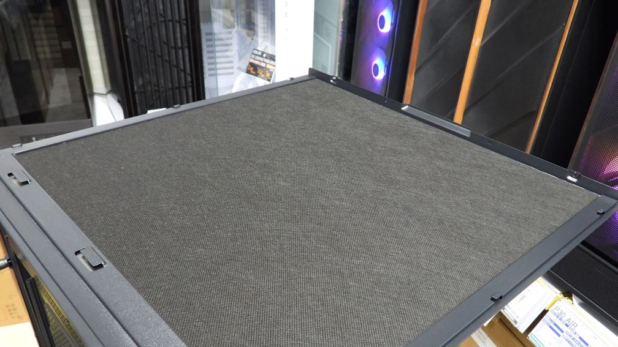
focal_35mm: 31
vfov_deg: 37.4
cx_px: 307
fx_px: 508
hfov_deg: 62.6
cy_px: 228
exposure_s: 1/15
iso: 400
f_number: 2.8
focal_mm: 5
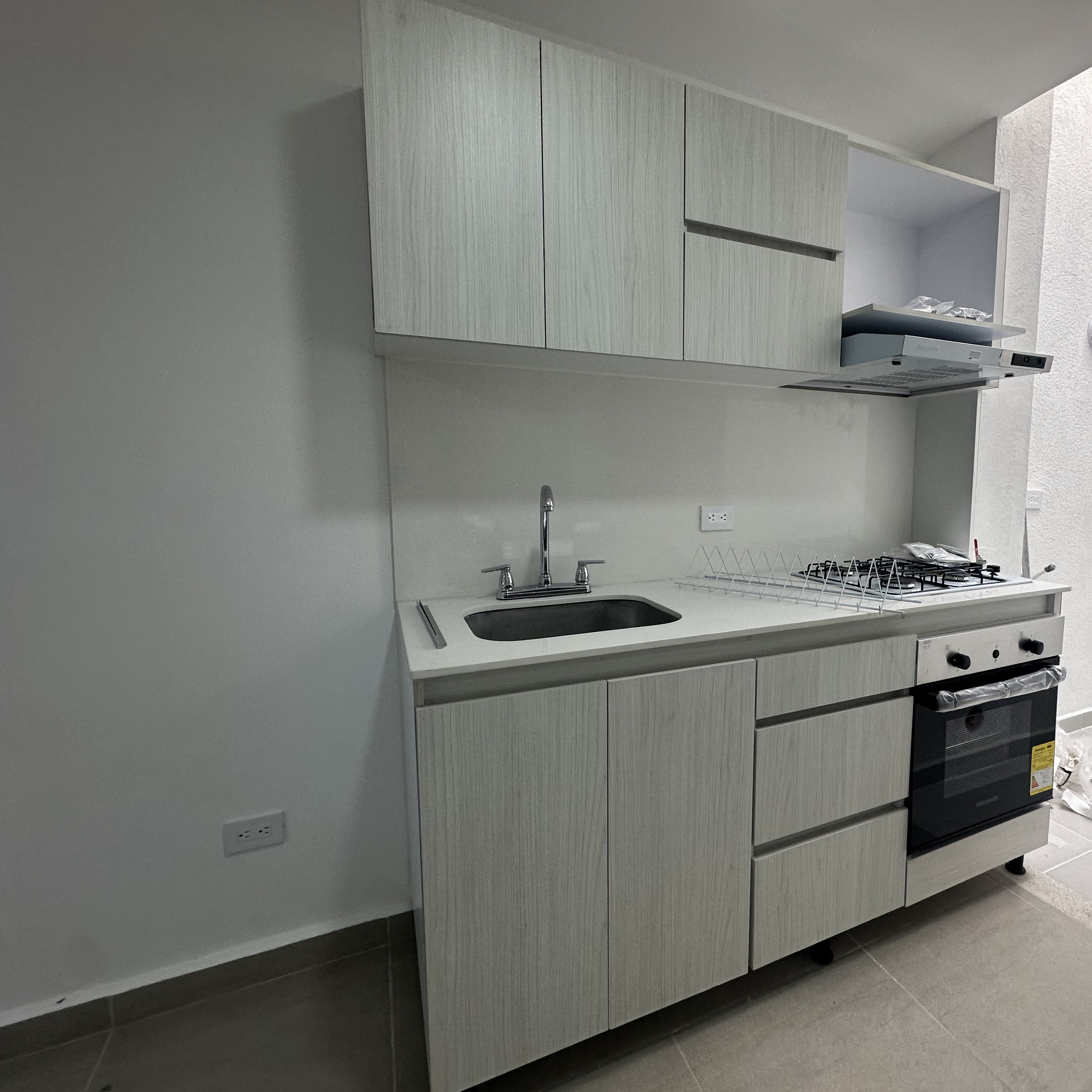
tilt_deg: -6.5
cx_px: 663
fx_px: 607
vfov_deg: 84.0
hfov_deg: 82.8
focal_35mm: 17
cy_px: 538
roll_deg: -0.4
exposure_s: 1/120
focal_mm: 2.22
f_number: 2.2
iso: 160
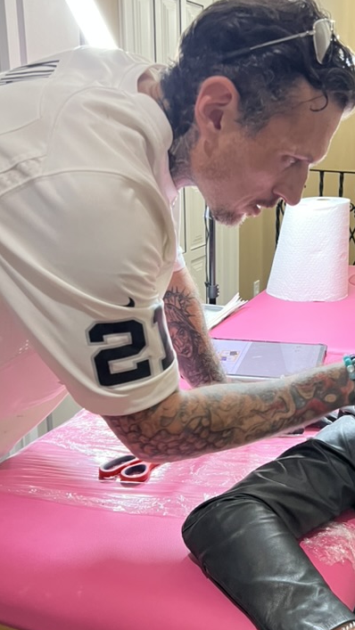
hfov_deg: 28.4
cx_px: 285
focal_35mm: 41
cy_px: 310
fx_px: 686
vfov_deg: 49.4
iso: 250
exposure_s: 1/60
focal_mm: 5.7
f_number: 1.5
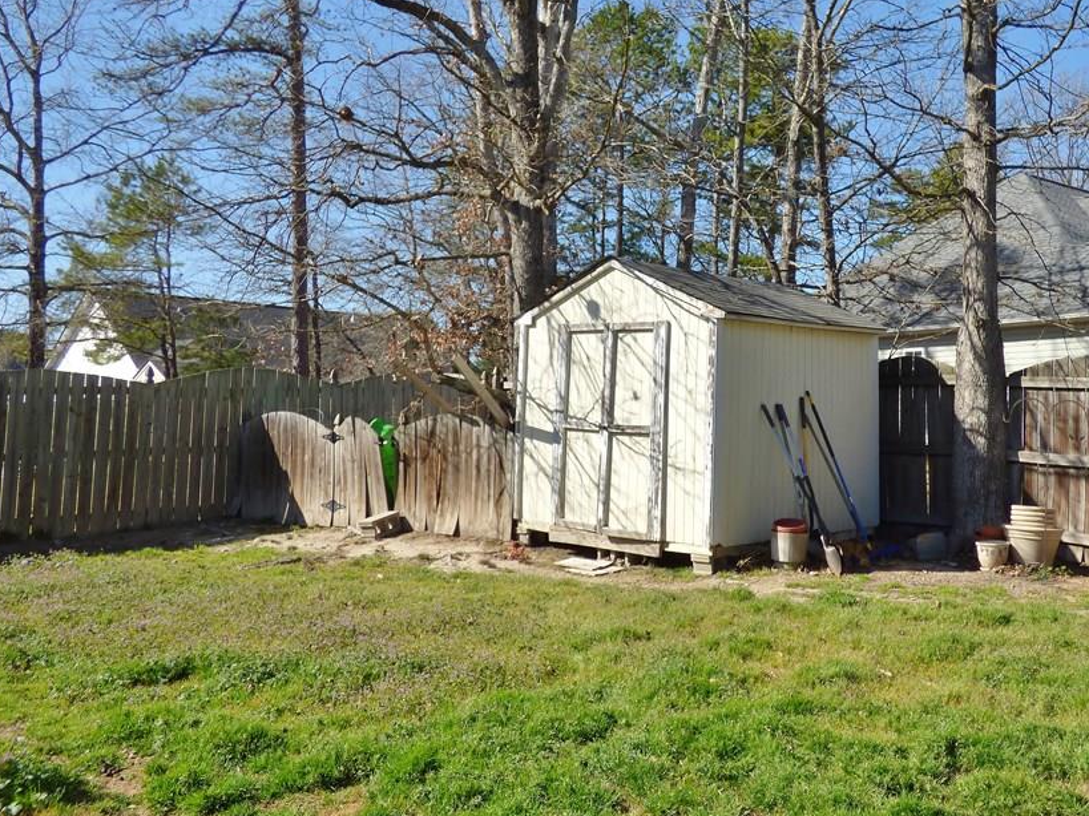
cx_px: 665
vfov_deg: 40.6
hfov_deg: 52.2
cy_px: 348
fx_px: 1101
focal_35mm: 35
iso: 100
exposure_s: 1/1000
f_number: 3.2
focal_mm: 4.83
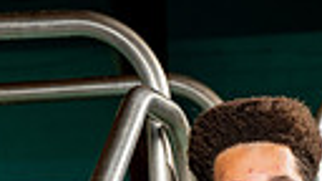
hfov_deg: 8.4
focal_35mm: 257
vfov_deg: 4.6
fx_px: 2194
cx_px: 267
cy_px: 513
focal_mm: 70
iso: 640
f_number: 6.3
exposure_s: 1/250
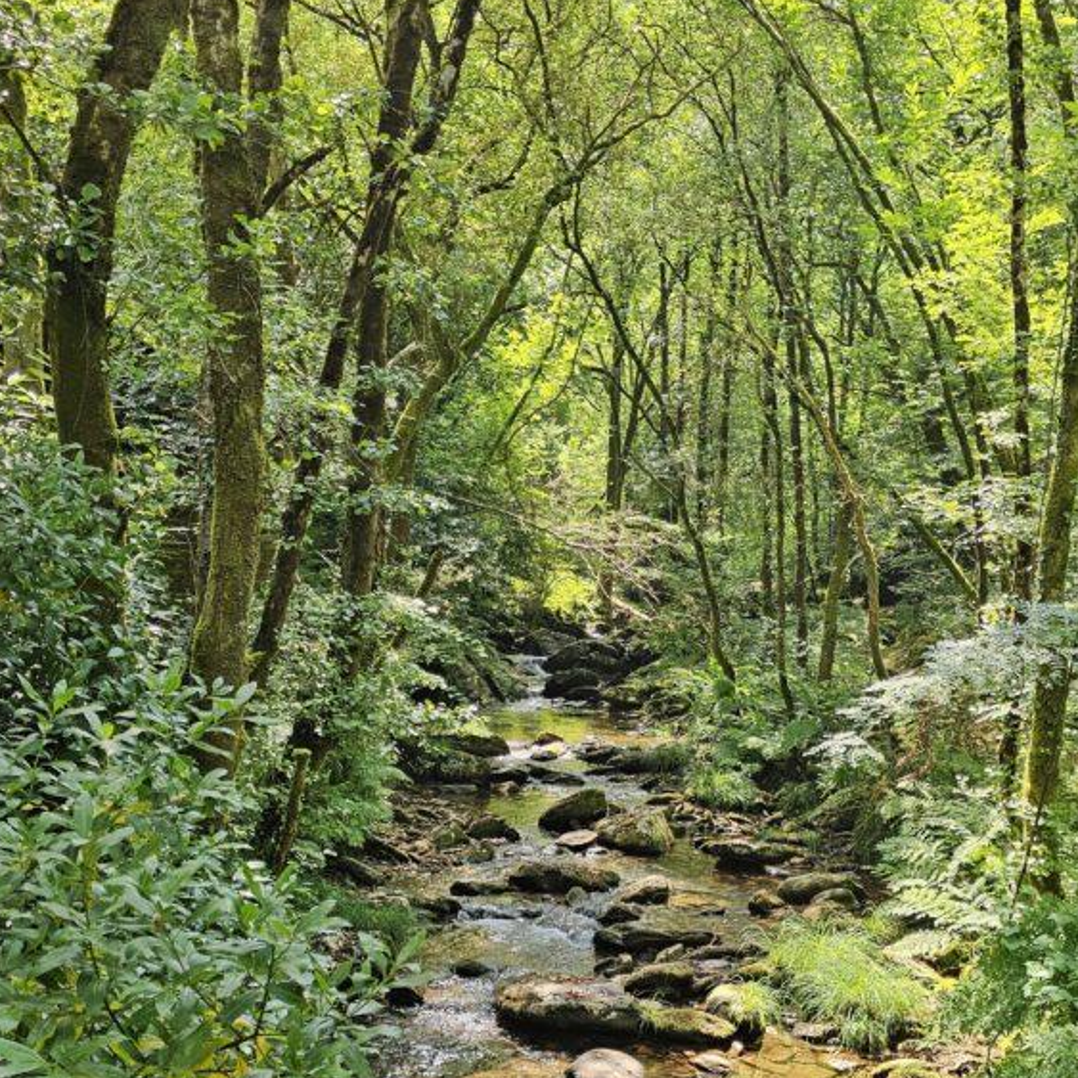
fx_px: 1304
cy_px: 697
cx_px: 626
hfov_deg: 44.8
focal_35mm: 37
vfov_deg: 44.4
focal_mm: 6.3
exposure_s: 1/180
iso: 50
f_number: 1.7
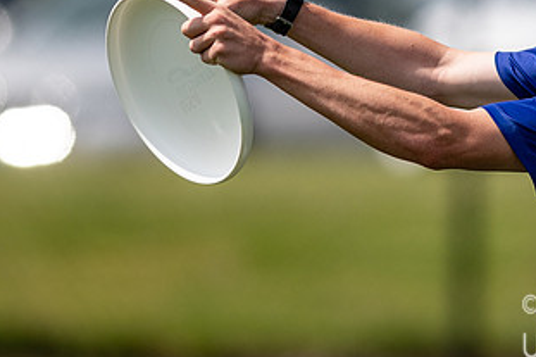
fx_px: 15967
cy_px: -47
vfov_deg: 1.3
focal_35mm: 1073
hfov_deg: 1.9
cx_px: 538
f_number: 2.8
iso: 100
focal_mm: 300
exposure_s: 1/3200
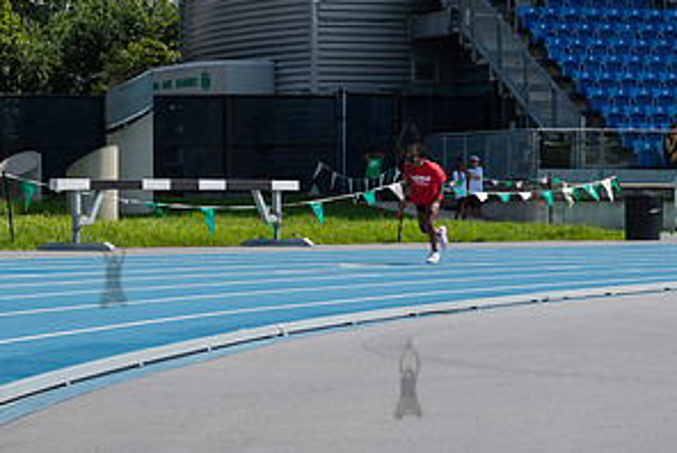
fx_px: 2974
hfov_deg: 13.0
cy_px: 215
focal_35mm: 158
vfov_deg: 8.7
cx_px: 479
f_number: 5
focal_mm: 62
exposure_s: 1/1600
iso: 250
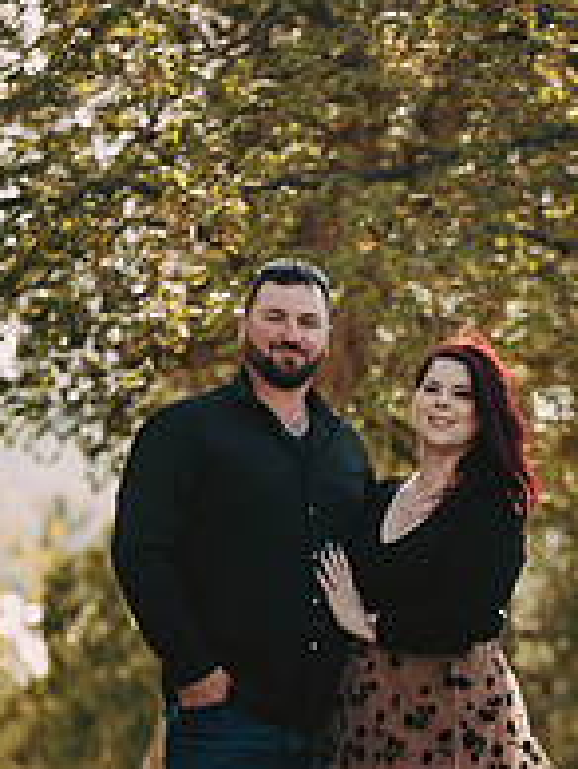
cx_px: 356
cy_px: 666
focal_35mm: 301
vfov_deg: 6.6
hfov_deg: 4.9
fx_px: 6687
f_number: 2.8
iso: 400
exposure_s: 1/1250
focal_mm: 135
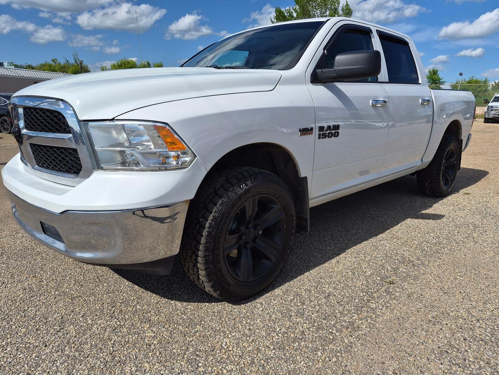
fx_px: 332
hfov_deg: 73.9
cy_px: 188
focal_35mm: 23
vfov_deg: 58.9
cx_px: 250
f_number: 1.8
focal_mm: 5.4
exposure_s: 1/7696
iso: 64
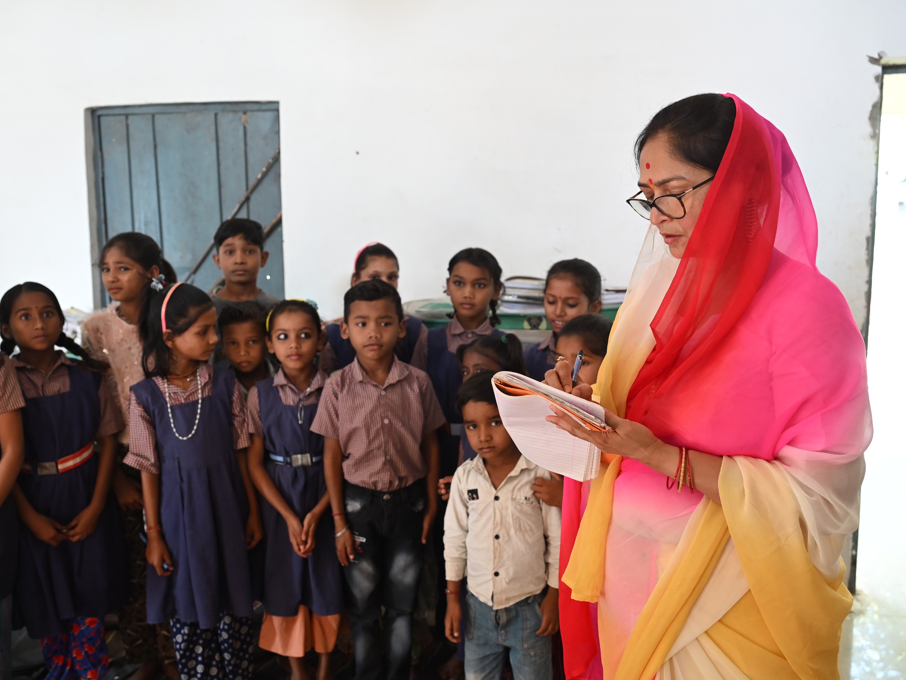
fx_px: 957
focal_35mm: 37
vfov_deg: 39.1
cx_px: 422
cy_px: 341
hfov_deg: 50.6
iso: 1600
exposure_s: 1/80
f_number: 4.5
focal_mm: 33.5
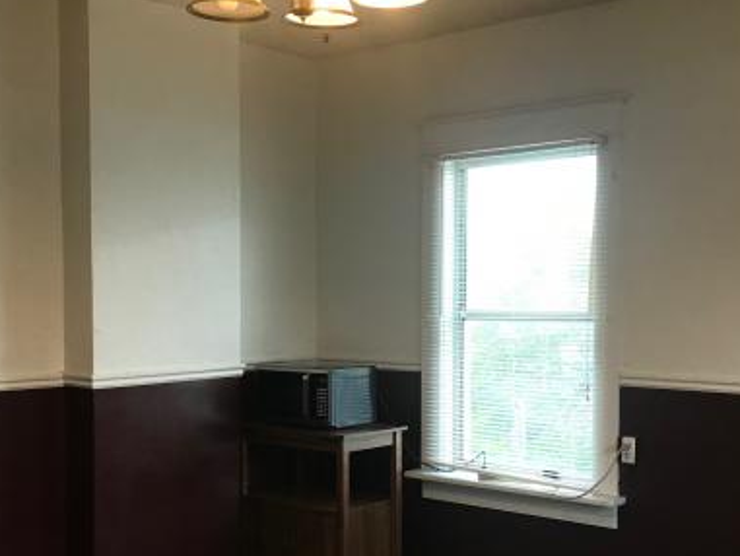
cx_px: 359
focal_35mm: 47
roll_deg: -0.1
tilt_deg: -3.0
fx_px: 1005
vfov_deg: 30.7
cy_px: 358
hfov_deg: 40.4
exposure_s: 1/24
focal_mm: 3.99
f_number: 1.8
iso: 40
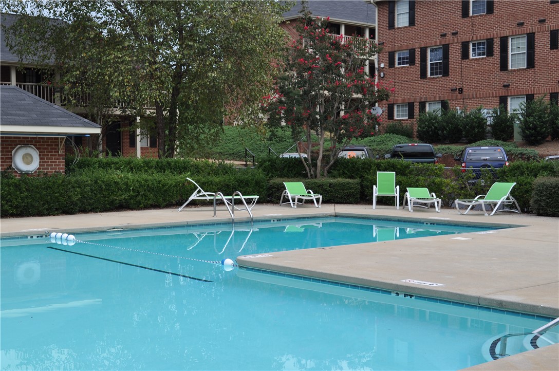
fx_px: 814
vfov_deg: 25.7
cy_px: 186
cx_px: 280
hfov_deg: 37.9
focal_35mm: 52
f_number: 9
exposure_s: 1/320
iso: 200
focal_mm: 35
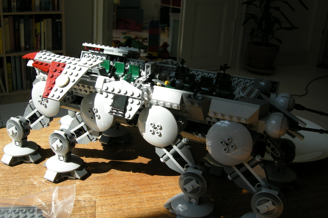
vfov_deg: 35.1
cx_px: 162
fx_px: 346
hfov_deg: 50.7
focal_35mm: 38
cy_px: 109
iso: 64
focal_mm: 7.5
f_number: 4.8
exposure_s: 1/150
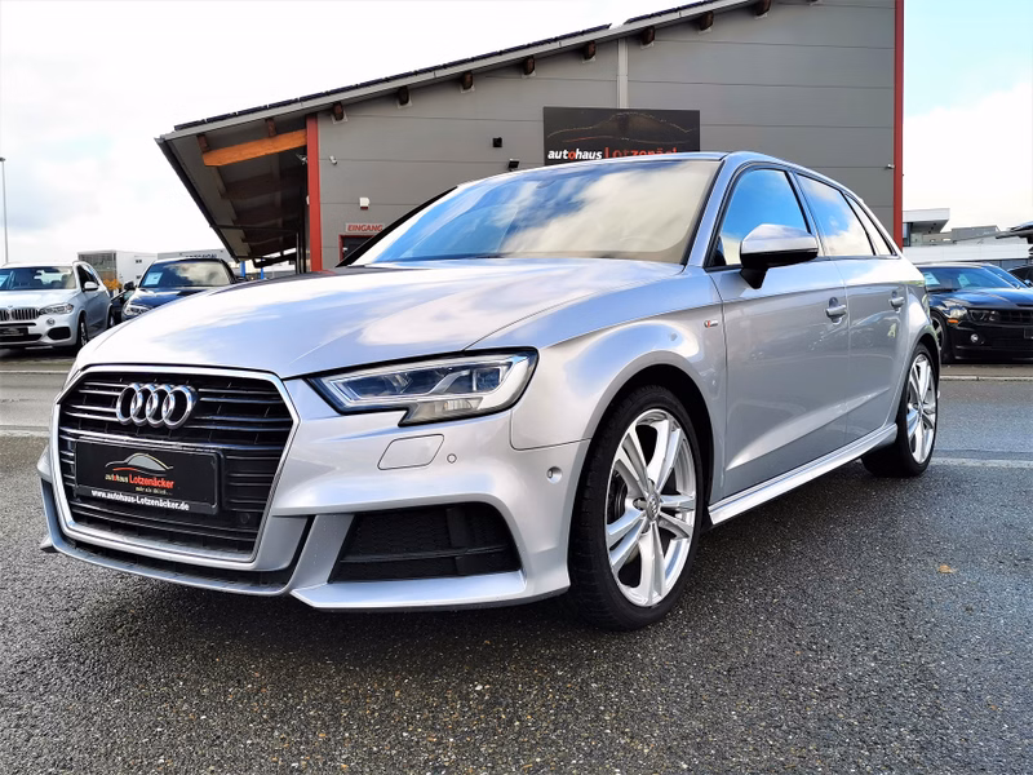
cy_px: 388
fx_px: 1044
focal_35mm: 35
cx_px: 516
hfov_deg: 52.6
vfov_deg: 40.7
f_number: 1.8
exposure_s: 1/708
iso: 50
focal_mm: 5.58
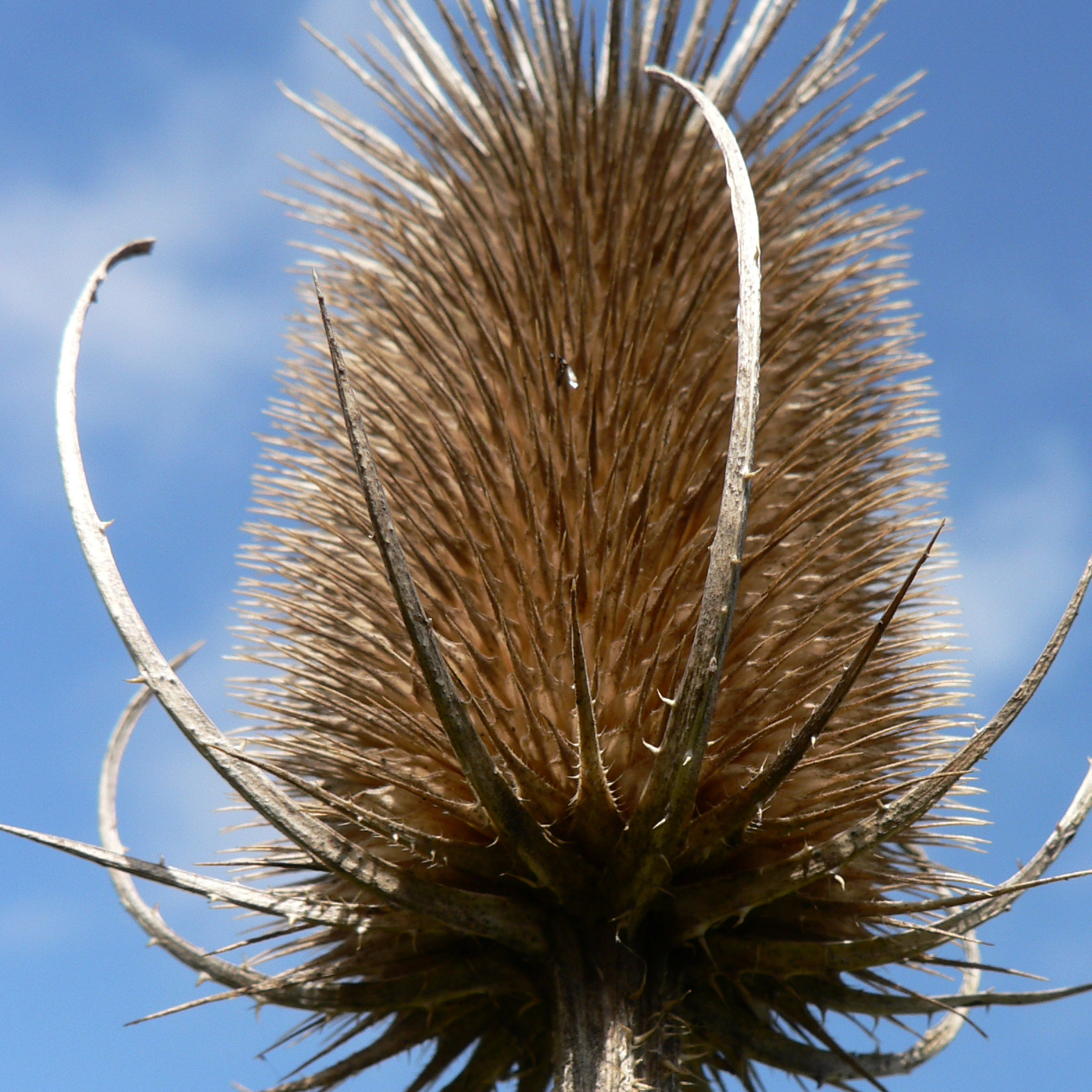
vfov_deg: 21.0
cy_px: 746
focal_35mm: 82
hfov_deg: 21.1
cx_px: 622
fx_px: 2927
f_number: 4.5
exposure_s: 1/320
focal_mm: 9.5
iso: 80
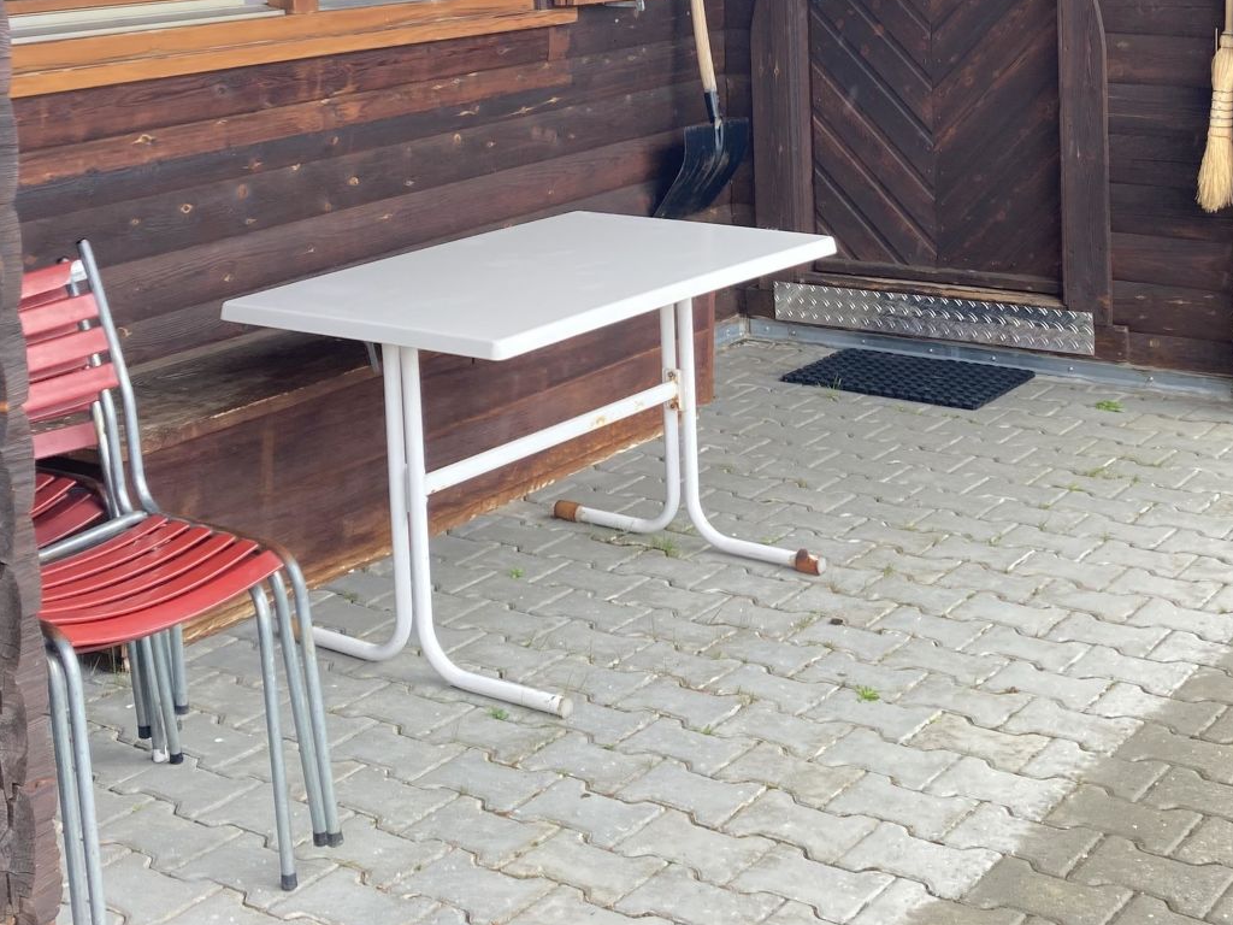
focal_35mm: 56
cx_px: 537
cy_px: 49
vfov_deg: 25.1
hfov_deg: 34.3
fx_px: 1995
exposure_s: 1/121
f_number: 1.8
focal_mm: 3.99
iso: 32
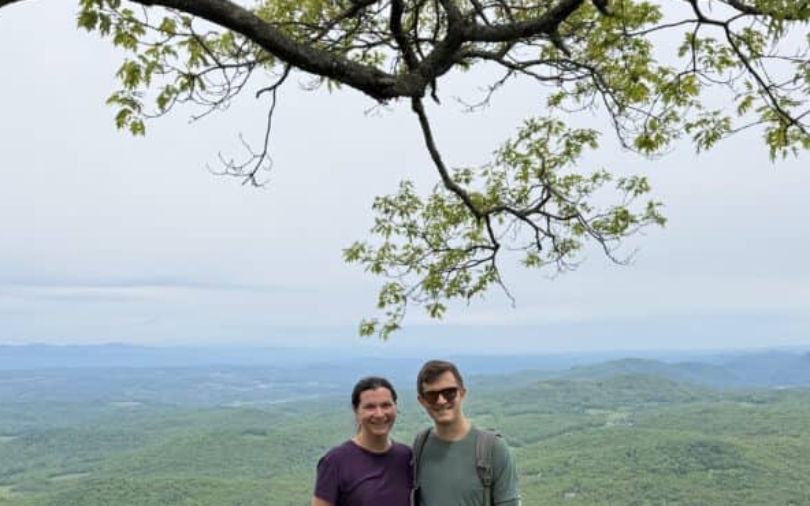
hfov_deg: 45.2
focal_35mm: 44
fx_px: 971
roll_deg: -0.3
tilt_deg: -8.0
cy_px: 468
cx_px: 439
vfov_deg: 28.0
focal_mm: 6.76
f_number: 1.78
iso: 80
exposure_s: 1/5714
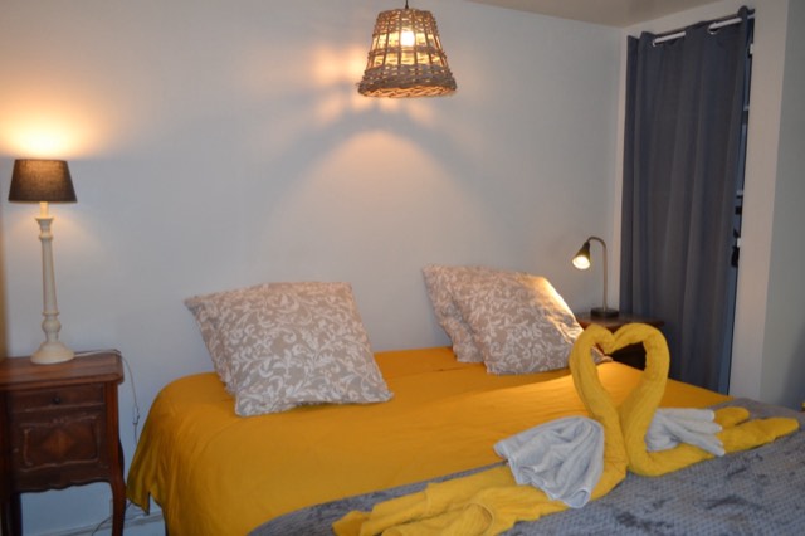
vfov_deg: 47.9
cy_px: 268
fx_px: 603
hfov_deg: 67.4
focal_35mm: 27
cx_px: 402
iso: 450
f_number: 3.5
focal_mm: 18
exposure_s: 1/60
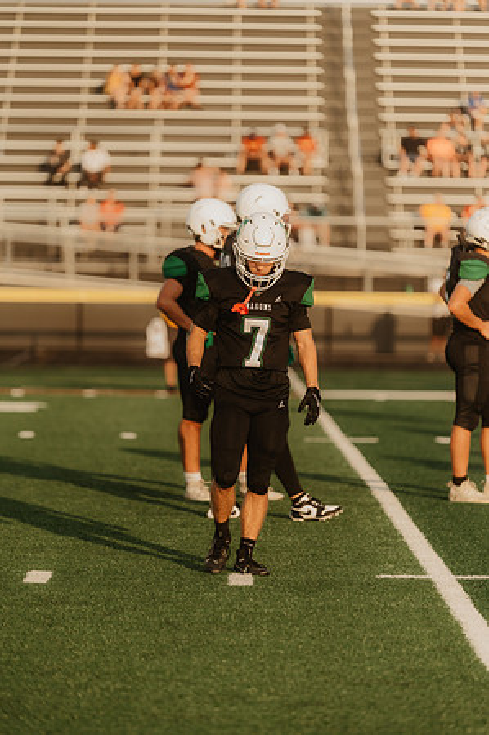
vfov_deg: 10.3
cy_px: 368
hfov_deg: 6.9
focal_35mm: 200
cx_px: 244
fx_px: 4084
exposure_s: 1/6400
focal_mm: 200
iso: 1000
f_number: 2.8
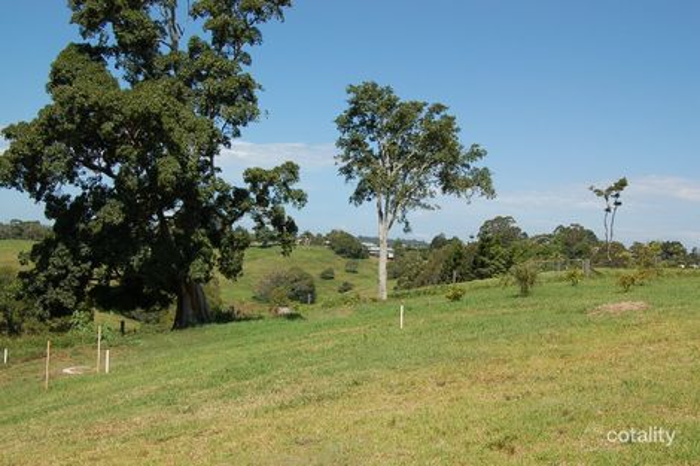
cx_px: 350
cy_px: 233
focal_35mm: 39
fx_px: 758
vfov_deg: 34.2
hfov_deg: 49.6
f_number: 10
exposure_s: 1/400
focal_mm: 26
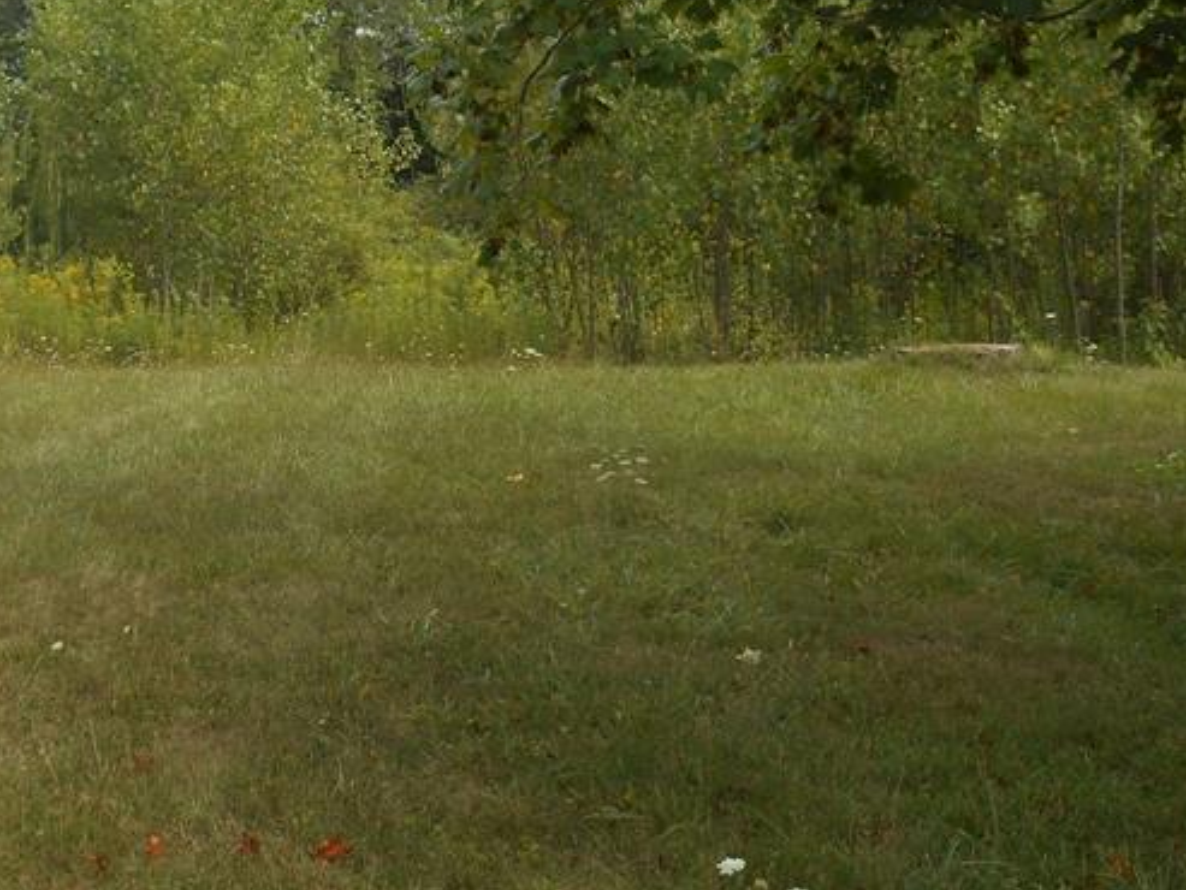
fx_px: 1851
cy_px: 315
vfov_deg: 26.9
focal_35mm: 54
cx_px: 250
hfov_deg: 34.5
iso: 80
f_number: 3.4
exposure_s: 1/500
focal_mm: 4.7
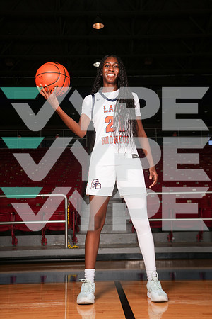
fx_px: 389
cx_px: 106
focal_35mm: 44
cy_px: 160
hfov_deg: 30.5
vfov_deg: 44.5
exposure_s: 1/200
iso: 250
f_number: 6.3
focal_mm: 44
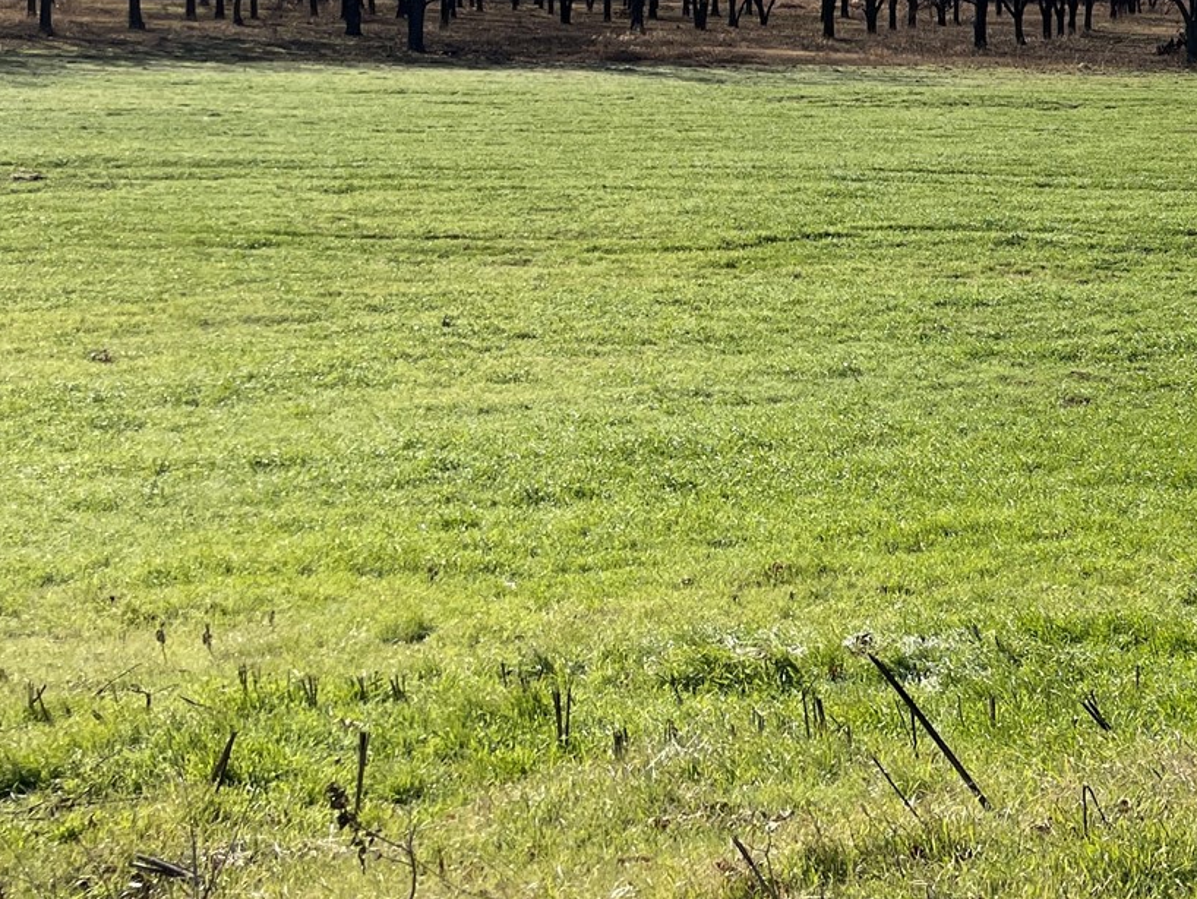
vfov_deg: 23.5
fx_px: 2110
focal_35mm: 61
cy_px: 127
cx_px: 1376
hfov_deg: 28.3
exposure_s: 1/3610
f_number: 1.6
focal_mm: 4.2
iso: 32
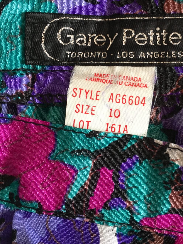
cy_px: 102
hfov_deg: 31.9
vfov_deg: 41.9
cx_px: 121
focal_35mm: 45
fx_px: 317
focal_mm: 4.15
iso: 50
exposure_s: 1/30
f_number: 2.2
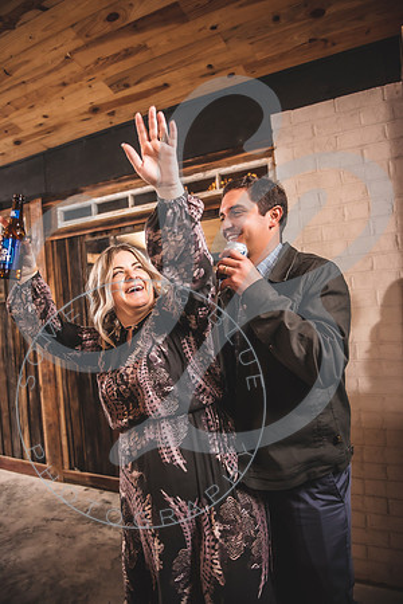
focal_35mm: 24
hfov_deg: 53.1
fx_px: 403
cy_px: 302
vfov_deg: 73.7
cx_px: 202
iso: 800
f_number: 2.8
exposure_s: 1/160
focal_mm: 24
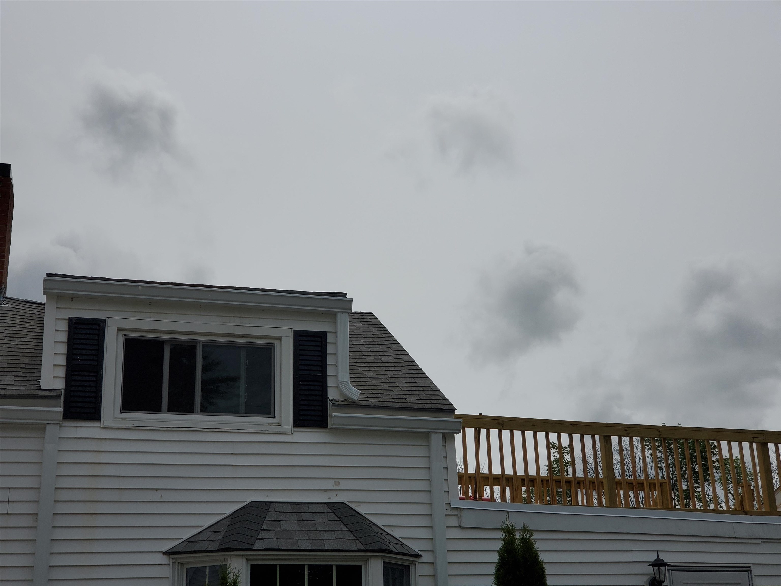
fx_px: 1173
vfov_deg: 28.0
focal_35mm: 52
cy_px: 293
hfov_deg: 36.8
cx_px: 390
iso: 50
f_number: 2.4
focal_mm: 6
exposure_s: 1/2874
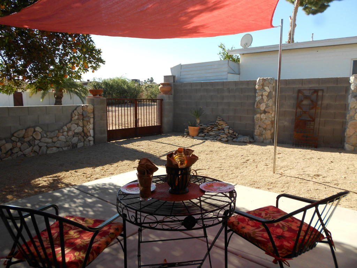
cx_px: 178
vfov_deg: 53.1
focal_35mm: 26
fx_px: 268
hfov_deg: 67.3
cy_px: 134
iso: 80
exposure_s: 1/400
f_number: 3.2
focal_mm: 4.6
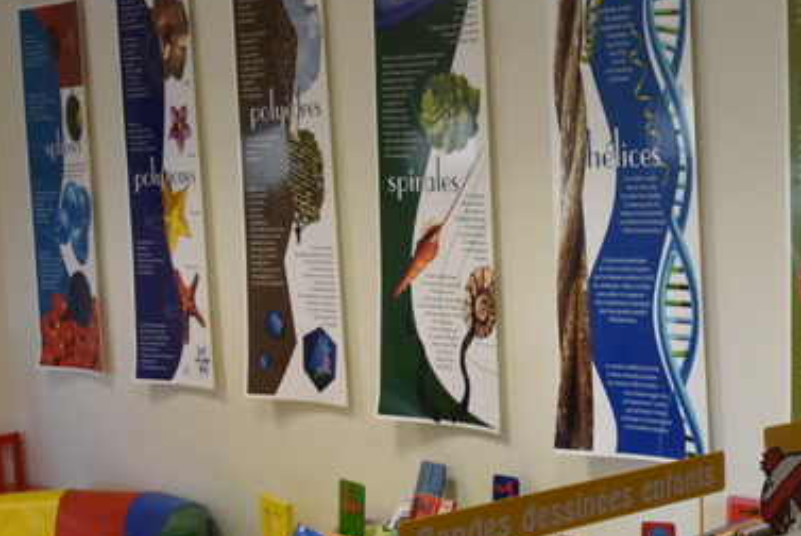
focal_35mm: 70
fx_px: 1559
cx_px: 739
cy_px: 266
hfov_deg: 27.6
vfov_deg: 19.5
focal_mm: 22
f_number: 4.5
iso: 500
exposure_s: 1/80
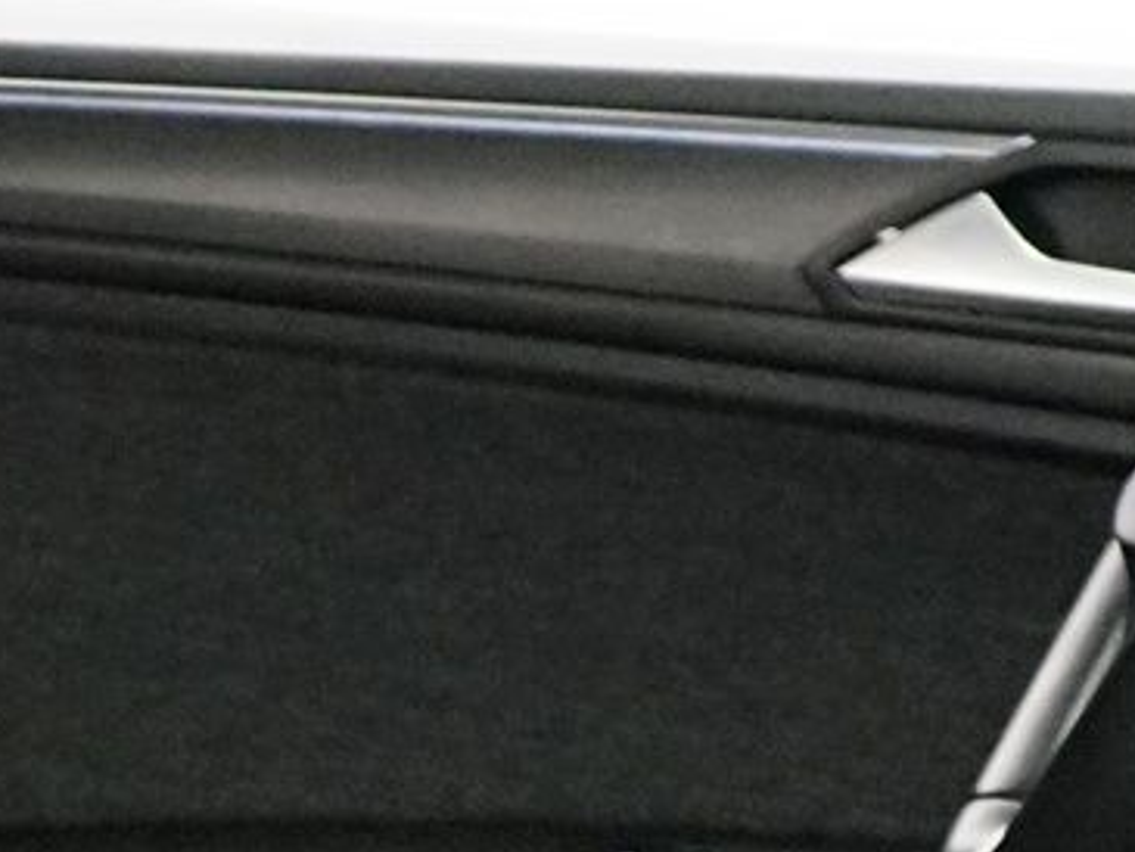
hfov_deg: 10.0
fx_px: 6265
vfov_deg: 7.4
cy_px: 1858
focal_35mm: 191
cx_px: -659
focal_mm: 29
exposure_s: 1/160
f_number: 3.5
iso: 6400
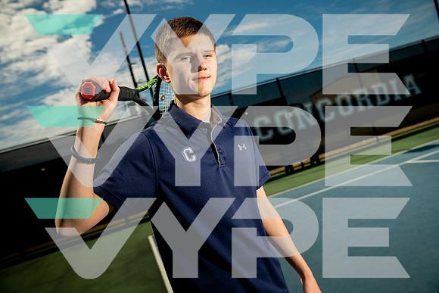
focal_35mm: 33
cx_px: 220
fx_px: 402
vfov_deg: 40.0
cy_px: 146
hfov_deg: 57.2
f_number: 4.5
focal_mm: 33
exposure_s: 1/250
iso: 100
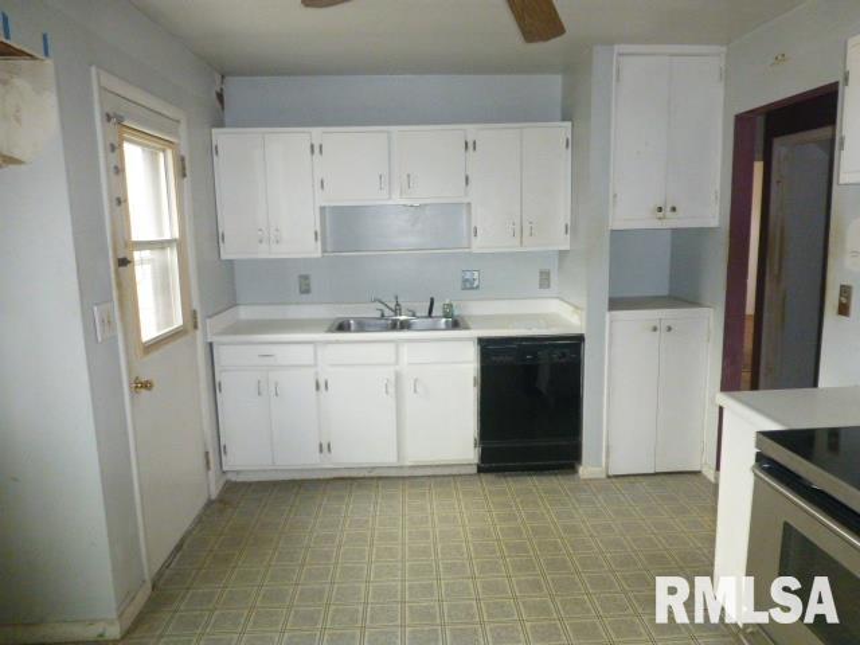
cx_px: 430
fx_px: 596
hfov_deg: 71.6
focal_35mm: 24
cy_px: 322
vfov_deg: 56.8
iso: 800
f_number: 3.3
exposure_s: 1/60
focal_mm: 4.3
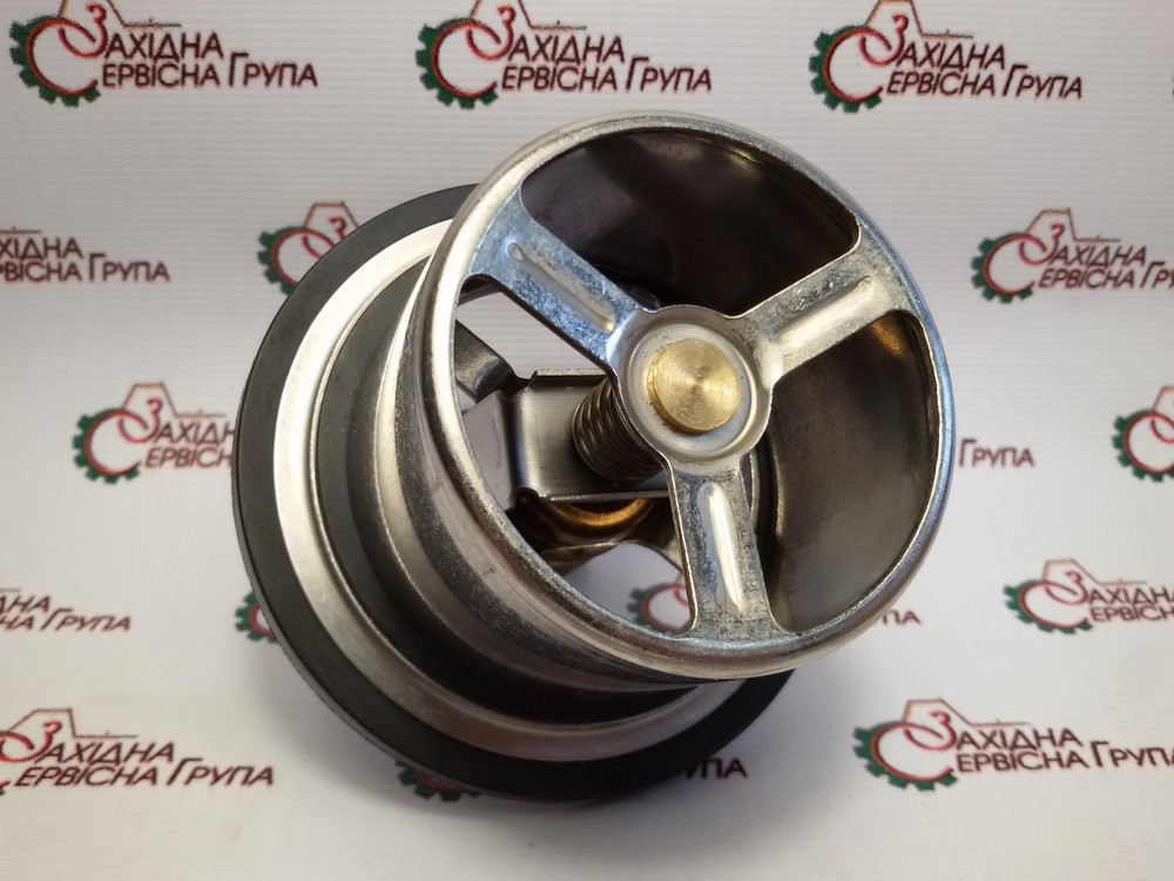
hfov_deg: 58.4
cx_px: 587
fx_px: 1051
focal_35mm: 31
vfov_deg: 45.4
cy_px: 440
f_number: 2.4
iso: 50
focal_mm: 2.93
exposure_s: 1/100
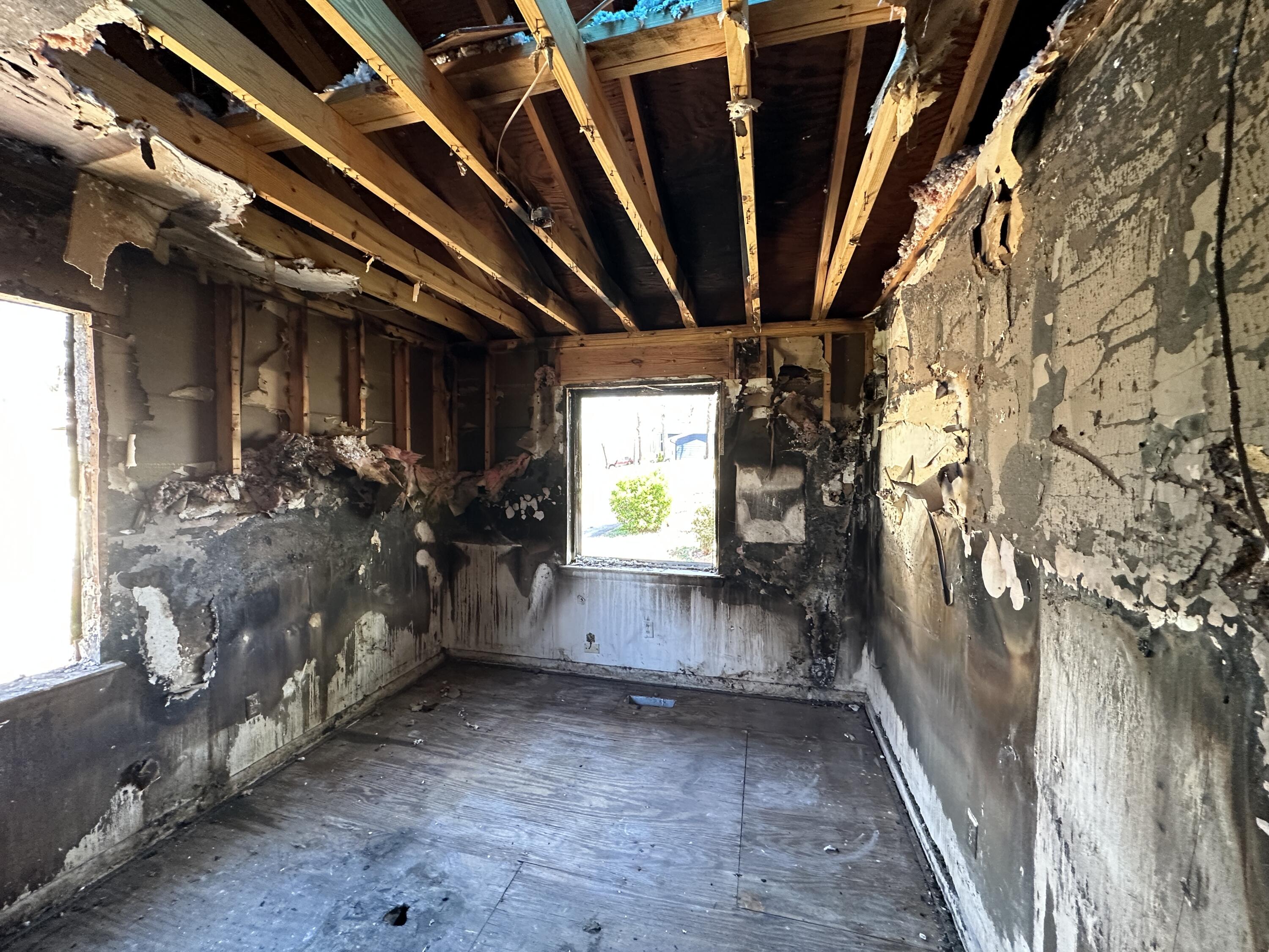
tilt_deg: -2.3
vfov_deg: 85.7
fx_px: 513
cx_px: 634
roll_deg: +0.0
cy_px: 476
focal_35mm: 14
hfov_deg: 102.1
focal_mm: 2.22
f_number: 2.2
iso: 320
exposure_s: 1/82
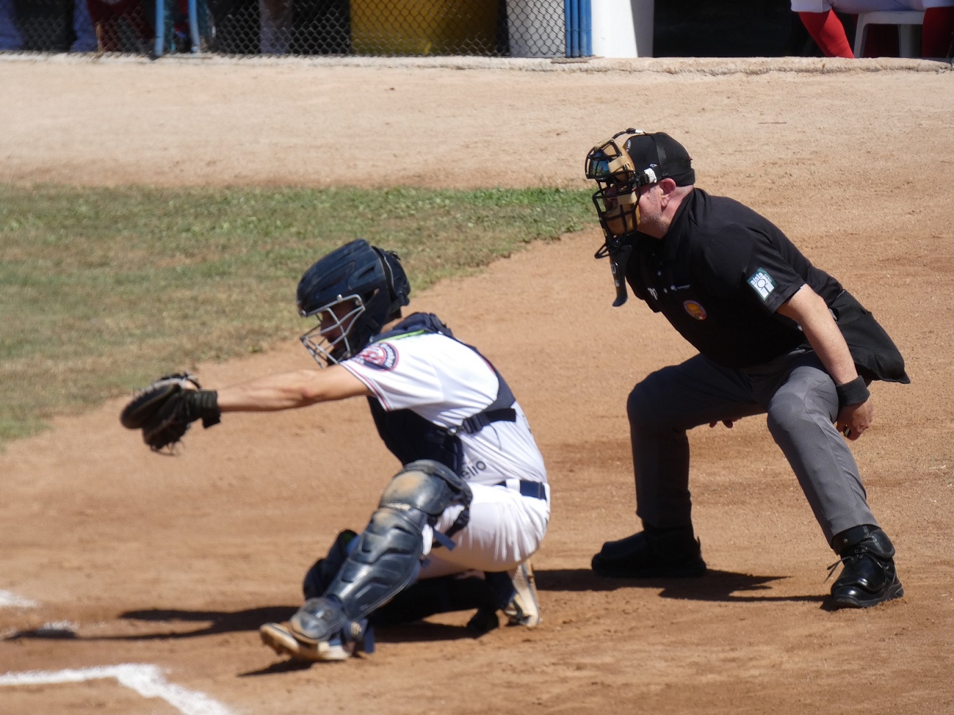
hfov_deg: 4.0
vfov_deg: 3.0
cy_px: 358
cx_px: 477
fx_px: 13779
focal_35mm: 500
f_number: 5.6
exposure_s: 1/400
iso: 80
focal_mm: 89.5
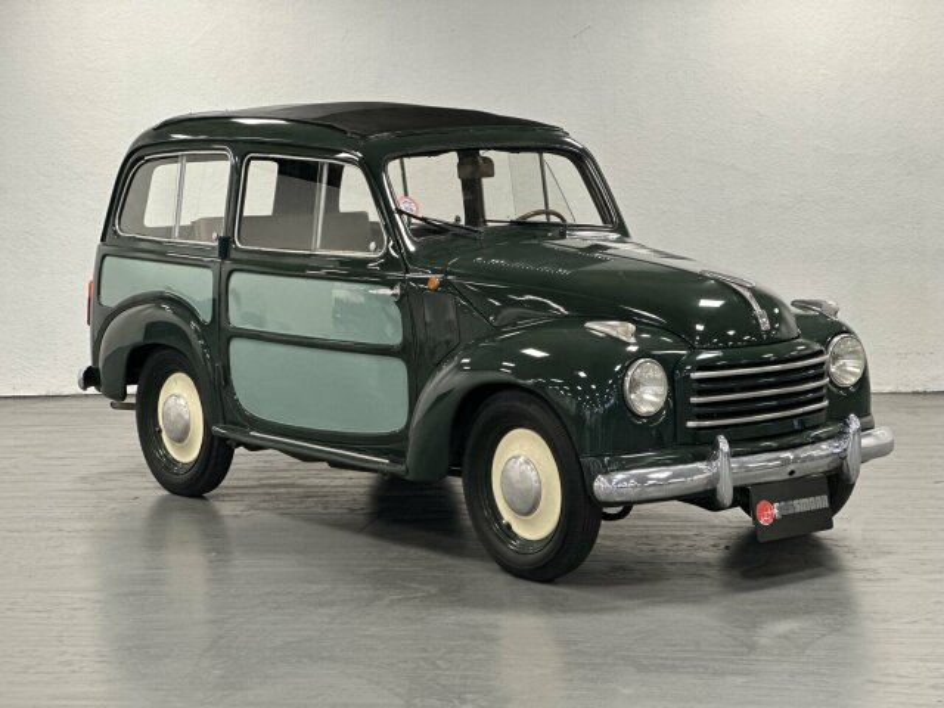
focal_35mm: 77
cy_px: 354
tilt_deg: -6.9
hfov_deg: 25.3
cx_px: 472
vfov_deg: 19.1
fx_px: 2100
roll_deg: +1.4
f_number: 2.8
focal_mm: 9
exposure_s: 1/33
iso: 200
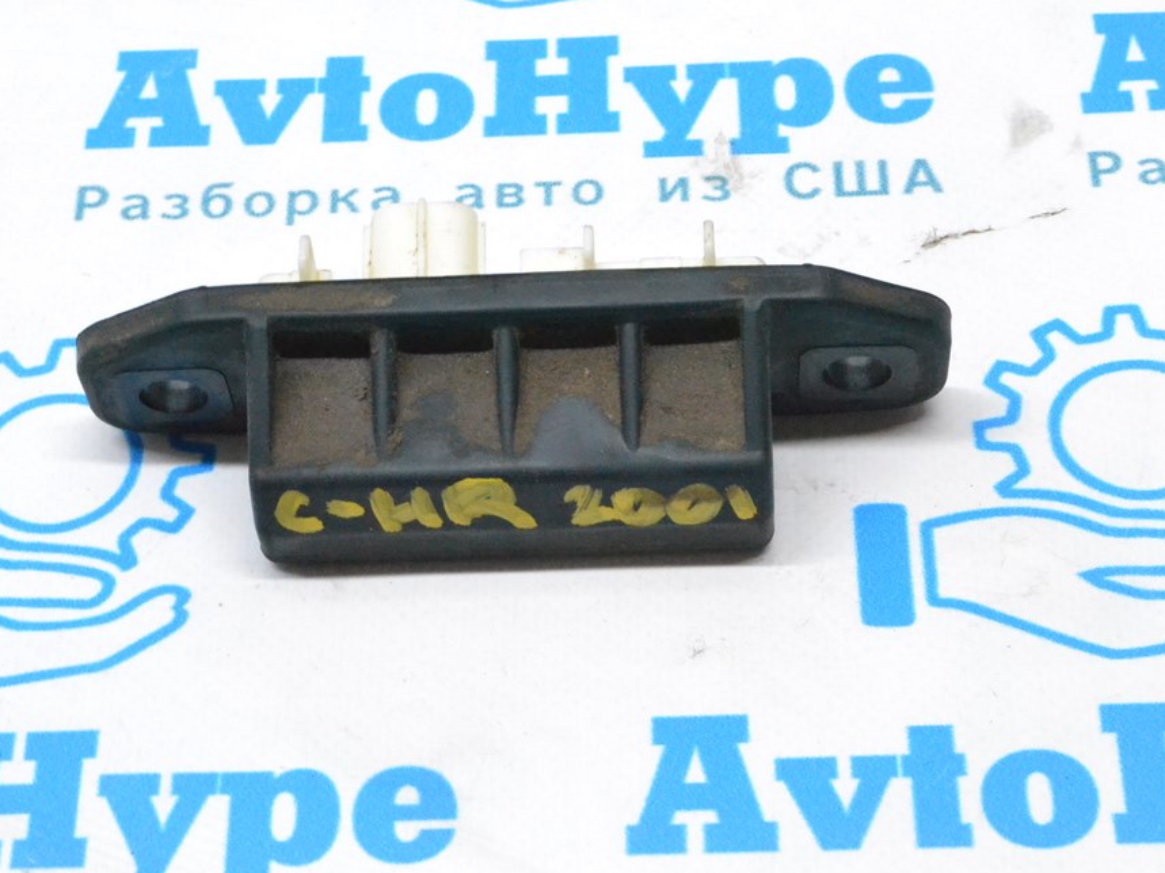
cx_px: 479
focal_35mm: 95
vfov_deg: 15.6
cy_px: 415
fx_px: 3182
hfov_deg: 20.7
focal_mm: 55
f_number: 13
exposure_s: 1/100
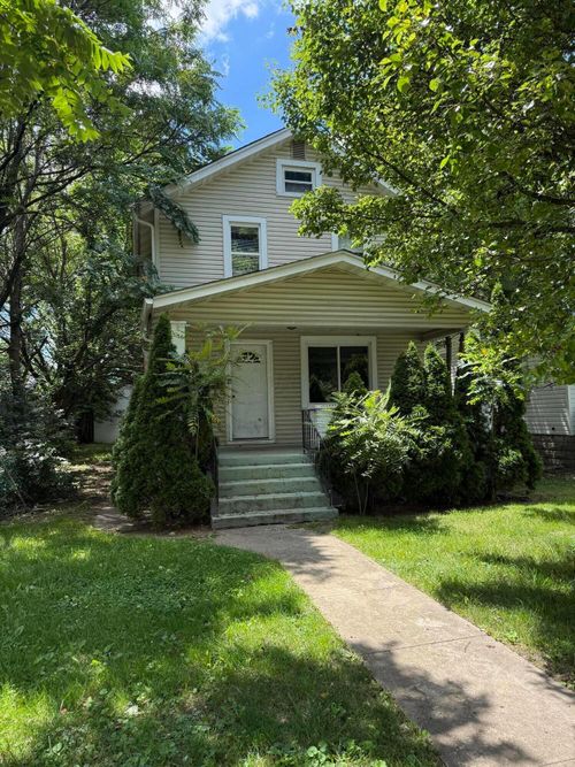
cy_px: 384
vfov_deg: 71.6
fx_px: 532
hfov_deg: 56.8
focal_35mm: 24
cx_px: 288
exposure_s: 1/1091
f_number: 1.78
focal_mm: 6.76
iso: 100
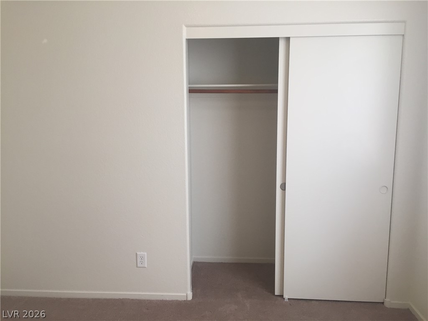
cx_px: 214
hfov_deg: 61.7
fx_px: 359
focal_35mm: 29
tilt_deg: -7.4
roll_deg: +0.3
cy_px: 160
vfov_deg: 48.2
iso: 32
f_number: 2.2
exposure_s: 1/30
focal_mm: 4.15
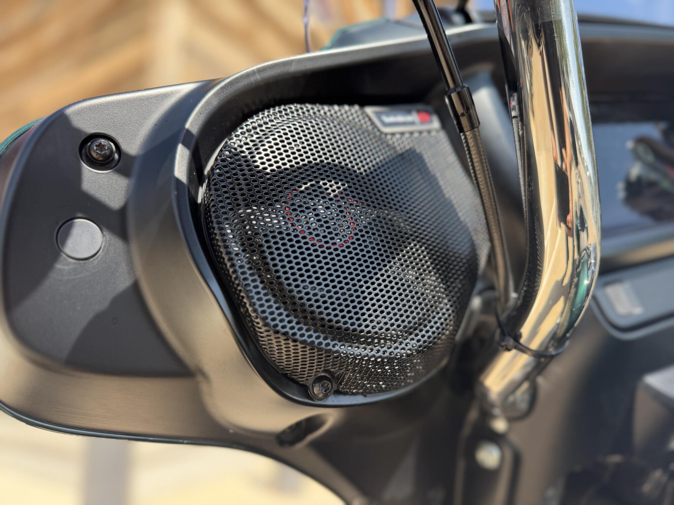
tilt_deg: +11.3
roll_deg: +1.1
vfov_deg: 56.8
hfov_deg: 71.6
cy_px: 252
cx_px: 337
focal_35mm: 24
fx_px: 467
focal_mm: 6.76
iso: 100
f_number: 1.78
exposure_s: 1/1060
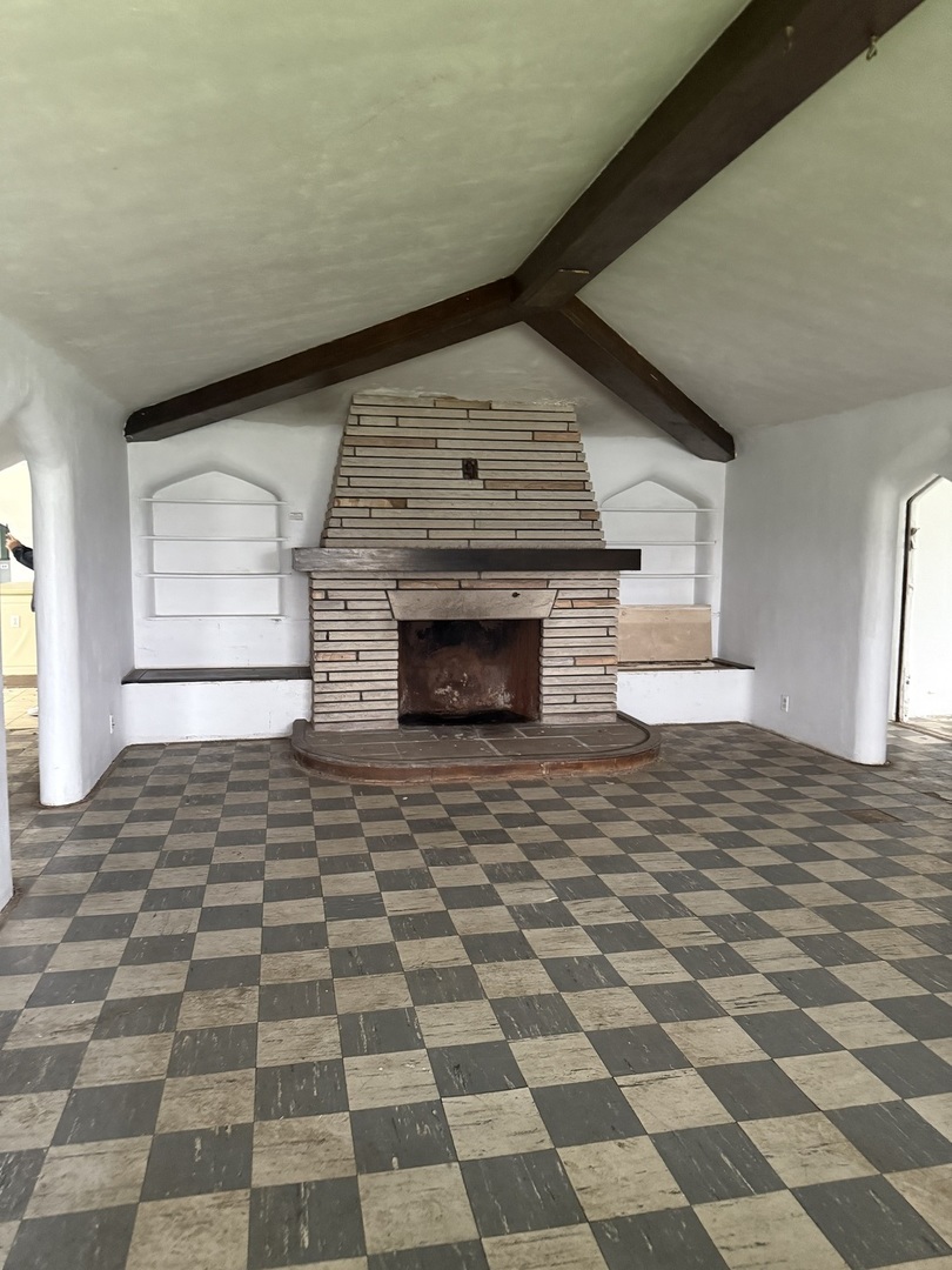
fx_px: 880
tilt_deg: -2.6
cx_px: 476
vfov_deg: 71.6
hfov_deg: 56.8
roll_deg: -3.0
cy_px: 635
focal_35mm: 24
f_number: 1.78
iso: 1000
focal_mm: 6.76
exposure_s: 1/40
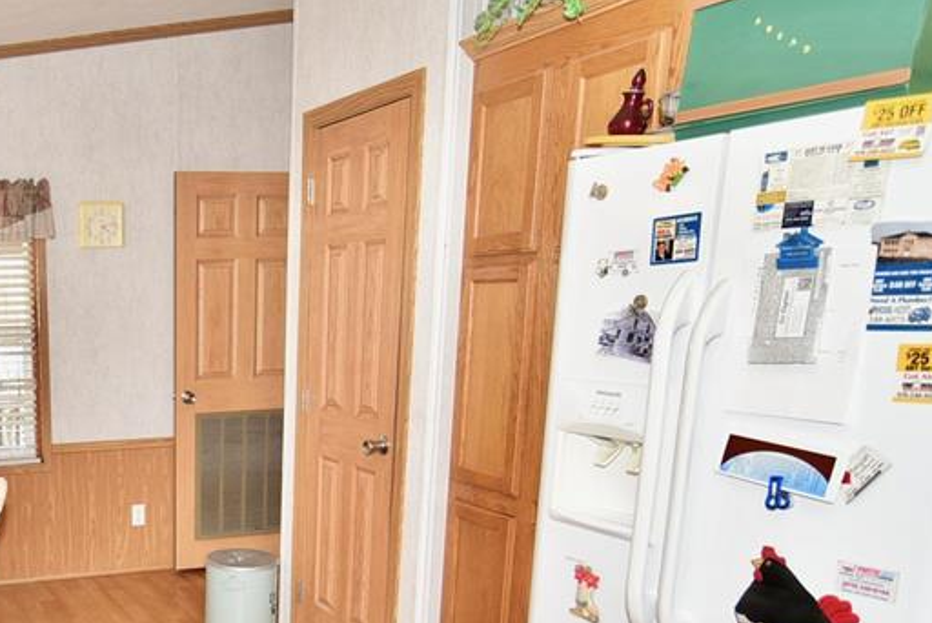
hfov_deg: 46.9
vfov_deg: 35.7
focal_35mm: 36
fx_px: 932
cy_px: 502
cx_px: 66
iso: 400
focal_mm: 18
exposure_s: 1/320
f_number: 3.5
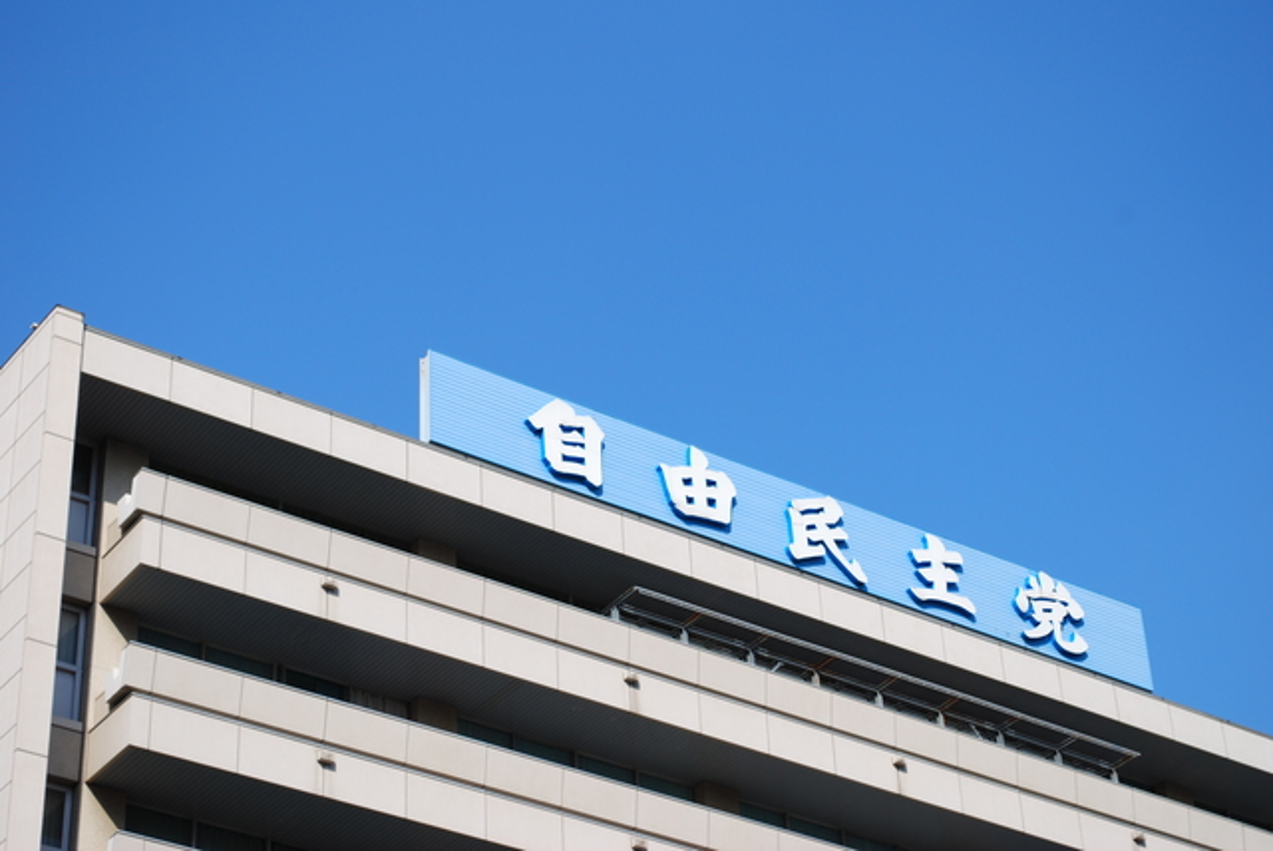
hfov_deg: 24.6
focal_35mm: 82
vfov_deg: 16.6
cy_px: 426
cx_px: 636
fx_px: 2920
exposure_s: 1/250
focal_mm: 55
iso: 100
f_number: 8
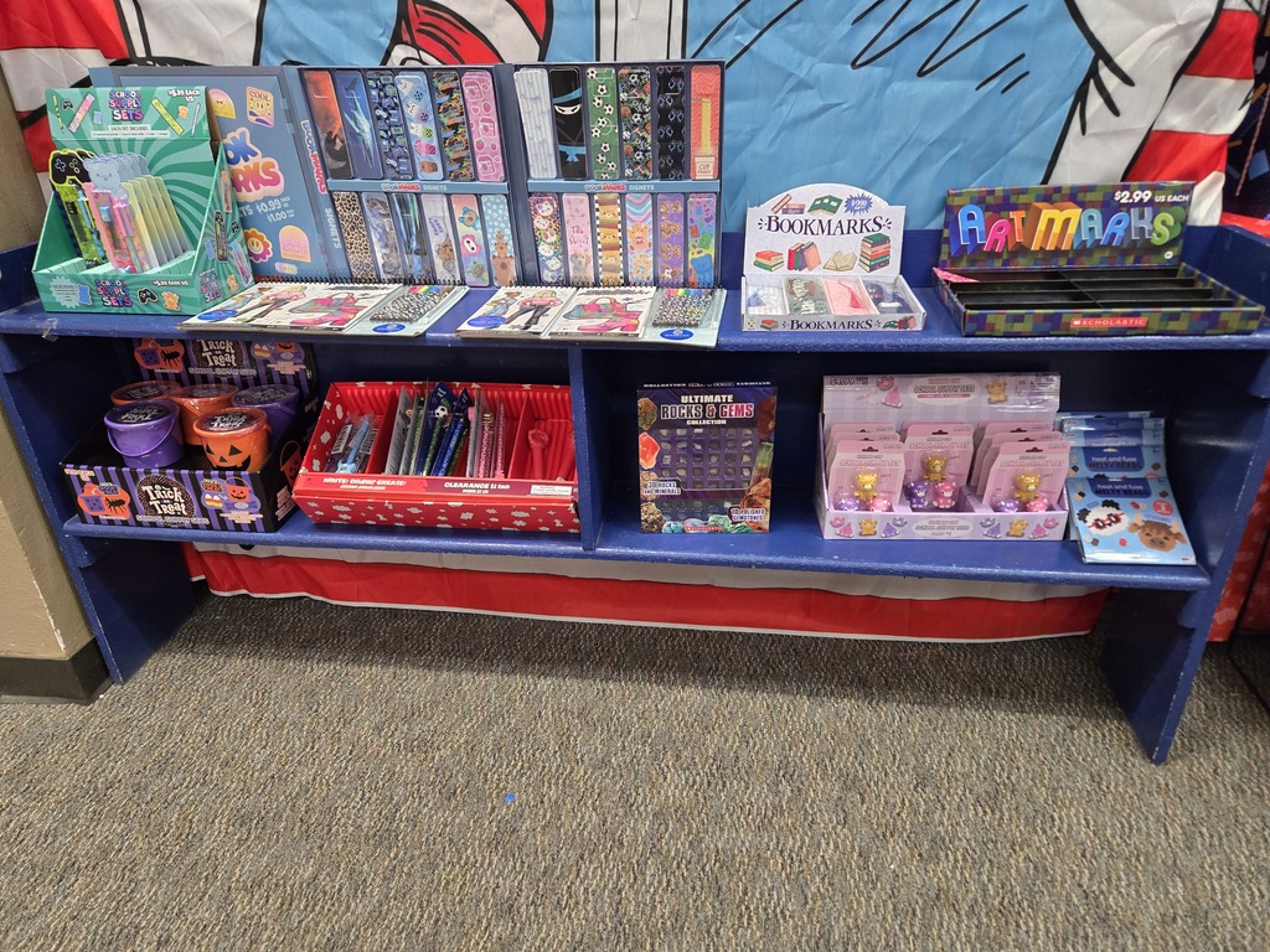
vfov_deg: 58.9
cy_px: 476
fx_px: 844
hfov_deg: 73.9
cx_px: 635
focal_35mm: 23
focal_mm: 5.4
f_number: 1.8
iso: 800
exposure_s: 1/120
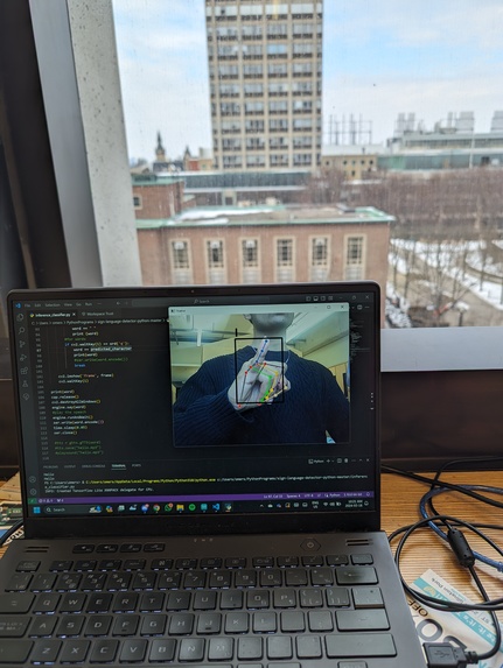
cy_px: 334
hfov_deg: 56.9
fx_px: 464
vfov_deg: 71.5
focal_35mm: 24
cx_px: 252
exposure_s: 1/325
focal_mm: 6.9
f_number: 1.68
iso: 21
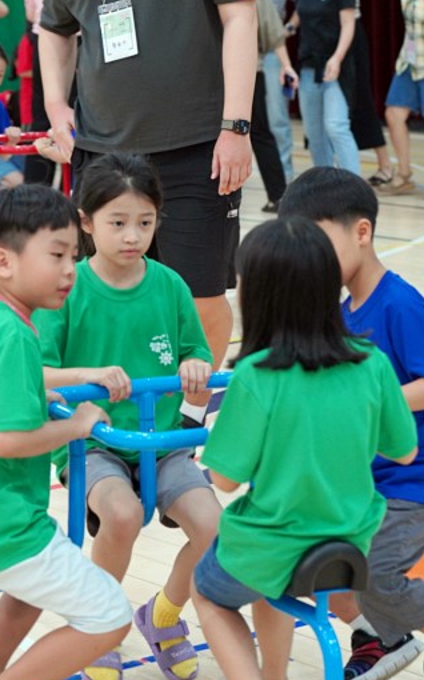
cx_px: 240
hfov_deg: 10.4
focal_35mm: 126
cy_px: 328
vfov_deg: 16.6
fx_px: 2334
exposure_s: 1/160
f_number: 4
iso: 2000
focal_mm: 70
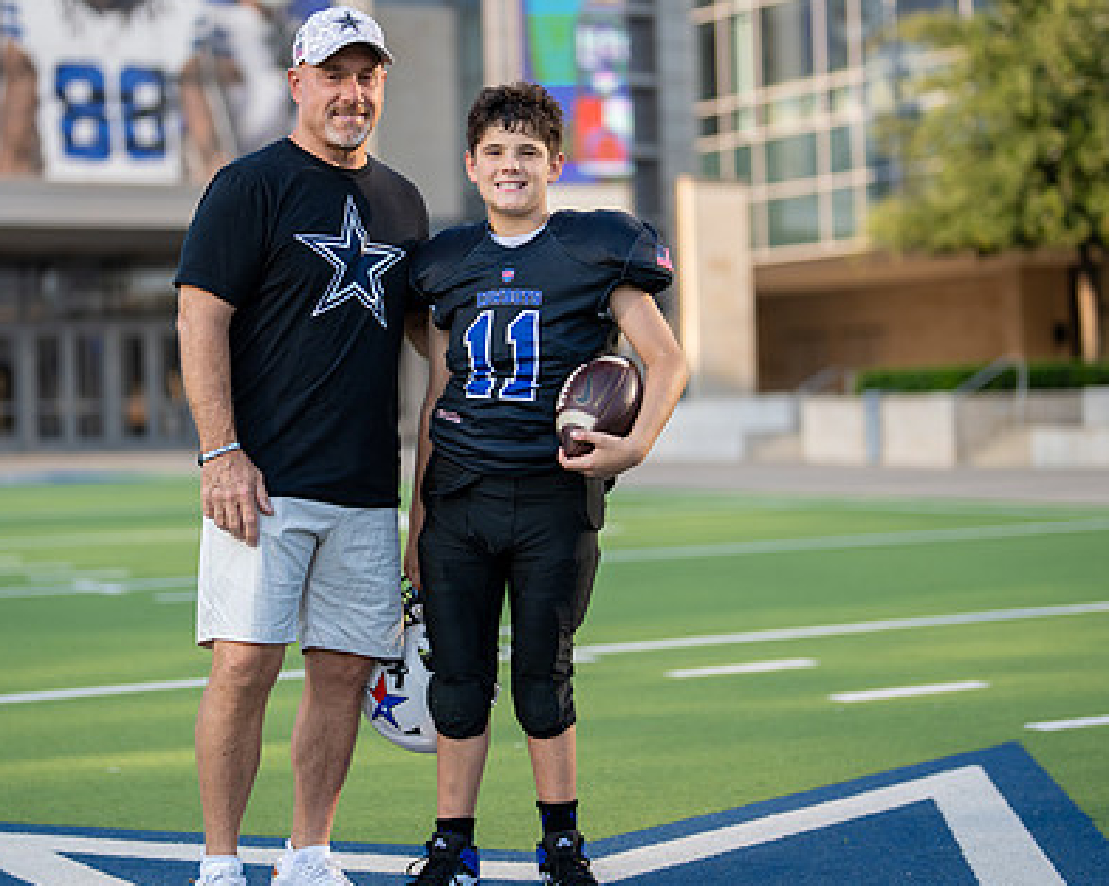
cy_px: 410
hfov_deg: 24.4
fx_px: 2559
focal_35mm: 78
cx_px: 447
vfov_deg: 19.6
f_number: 1.2
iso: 100
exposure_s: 1/3200
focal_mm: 50
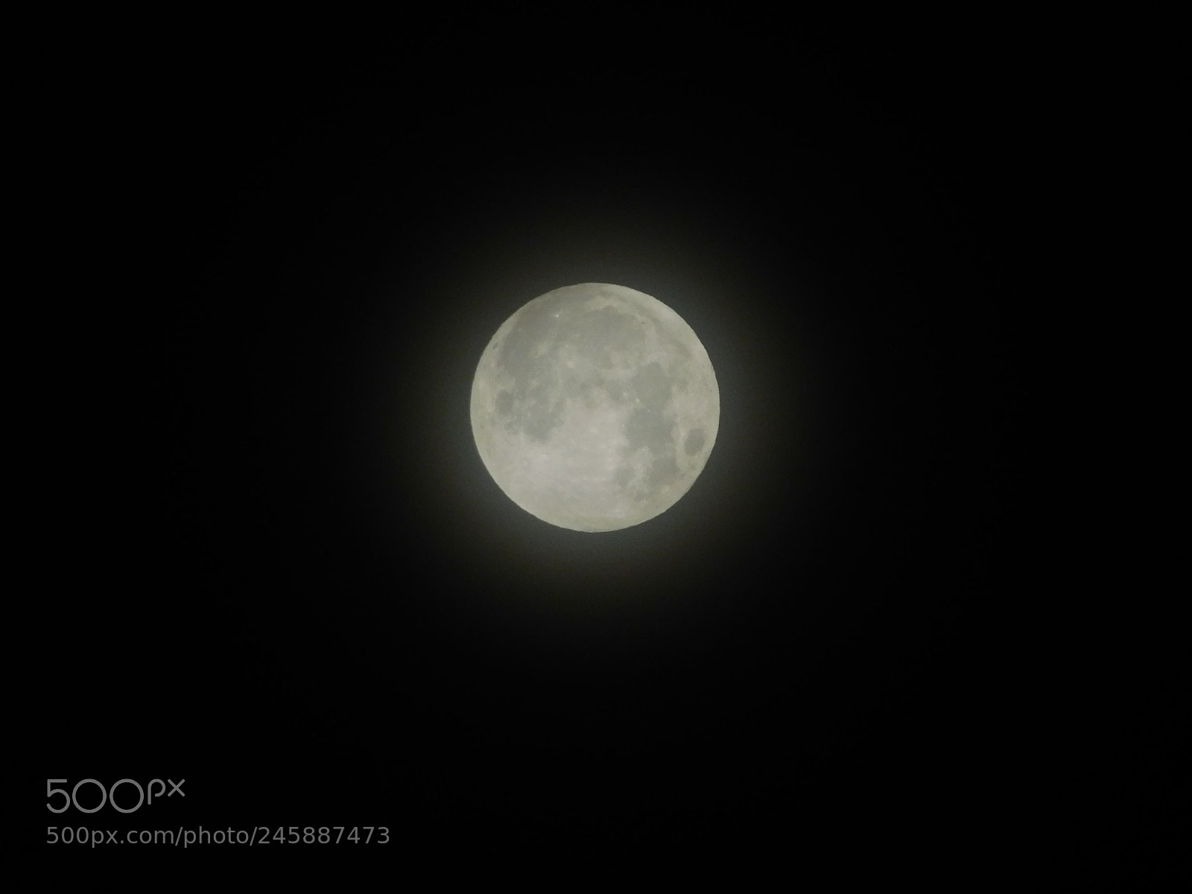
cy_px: 447
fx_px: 25757
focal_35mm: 748
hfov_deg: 2.7
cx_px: 596
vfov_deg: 2.0
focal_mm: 132.8
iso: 280
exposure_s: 1/250
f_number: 6.4
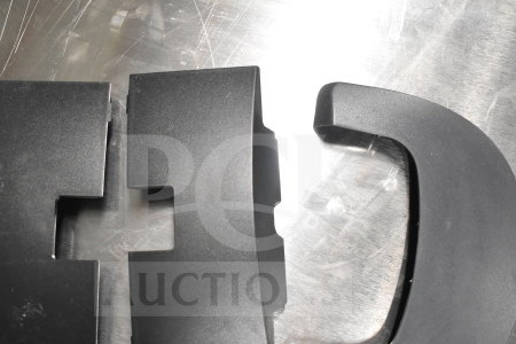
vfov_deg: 31.2
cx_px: 222
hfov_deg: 45.6
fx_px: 612
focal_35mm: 43
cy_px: 225
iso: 2200
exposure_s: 1/30
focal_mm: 21
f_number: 3.8
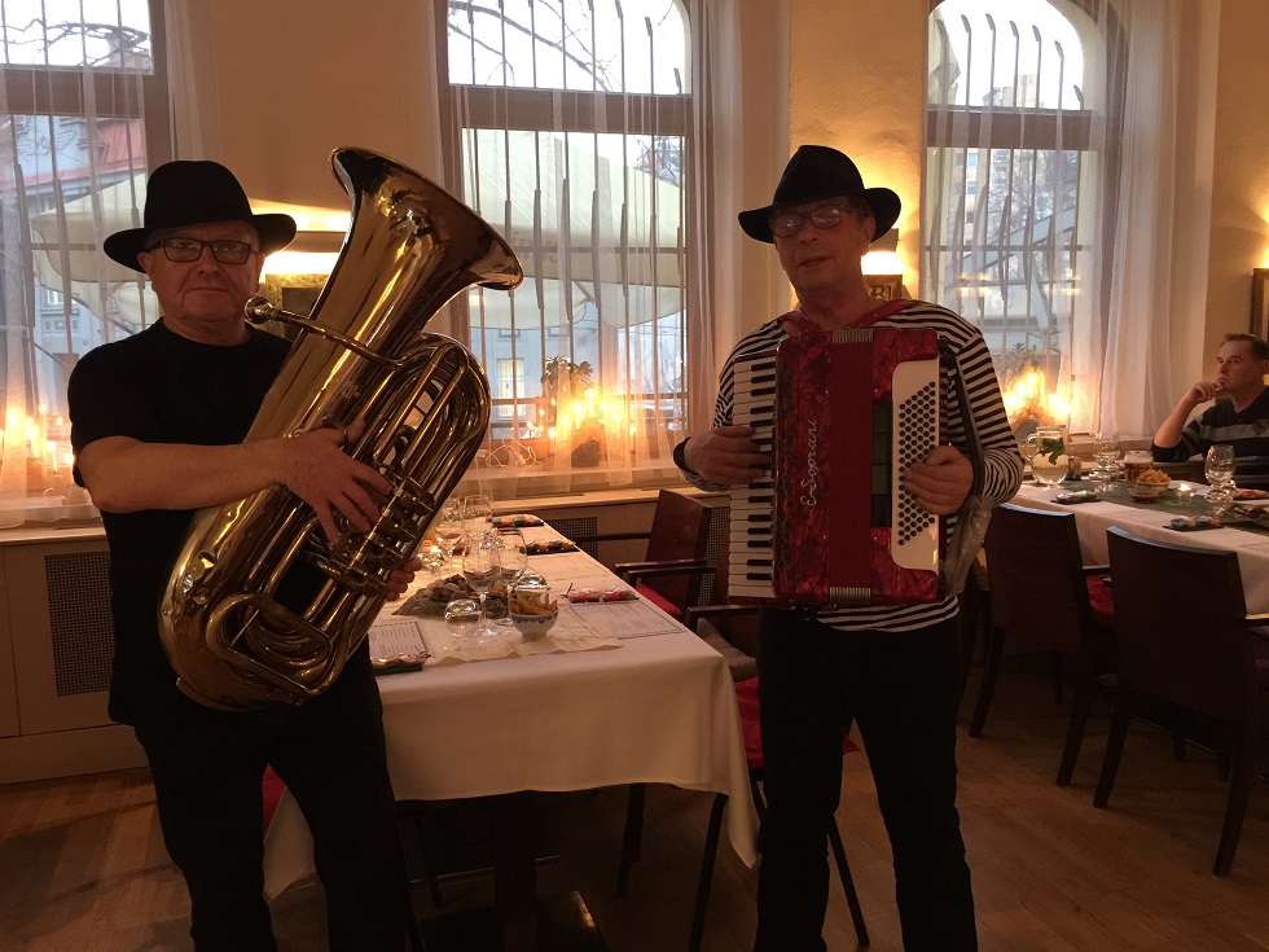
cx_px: 634
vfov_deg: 48.2
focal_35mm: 29
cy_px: 476
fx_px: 1063
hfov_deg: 61.7
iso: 125
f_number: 2.2
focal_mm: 4.15
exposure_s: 1/10
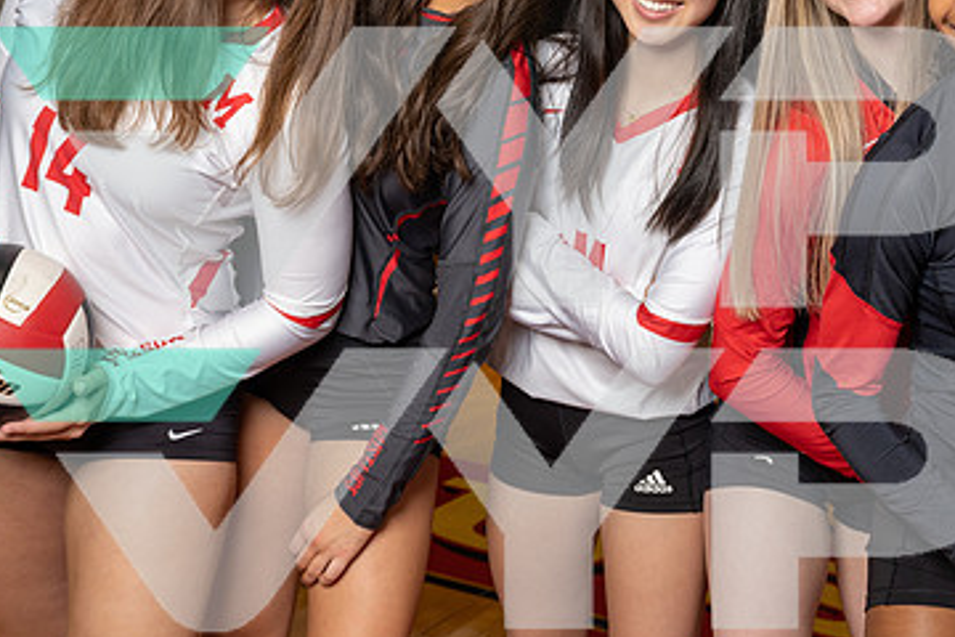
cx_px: 668
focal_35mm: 58
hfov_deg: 34.0
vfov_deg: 23.2
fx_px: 1538
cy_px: 169
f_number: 6.3
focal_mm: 36
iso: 640
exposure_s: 1/250
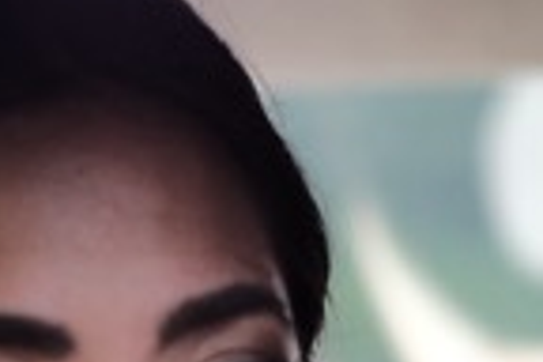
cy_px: 722
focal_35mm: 468
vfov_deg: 2.9
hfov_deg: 4.4
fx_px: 7058
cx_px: -38
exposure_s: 1/340
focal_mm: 56
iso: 200
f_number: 2
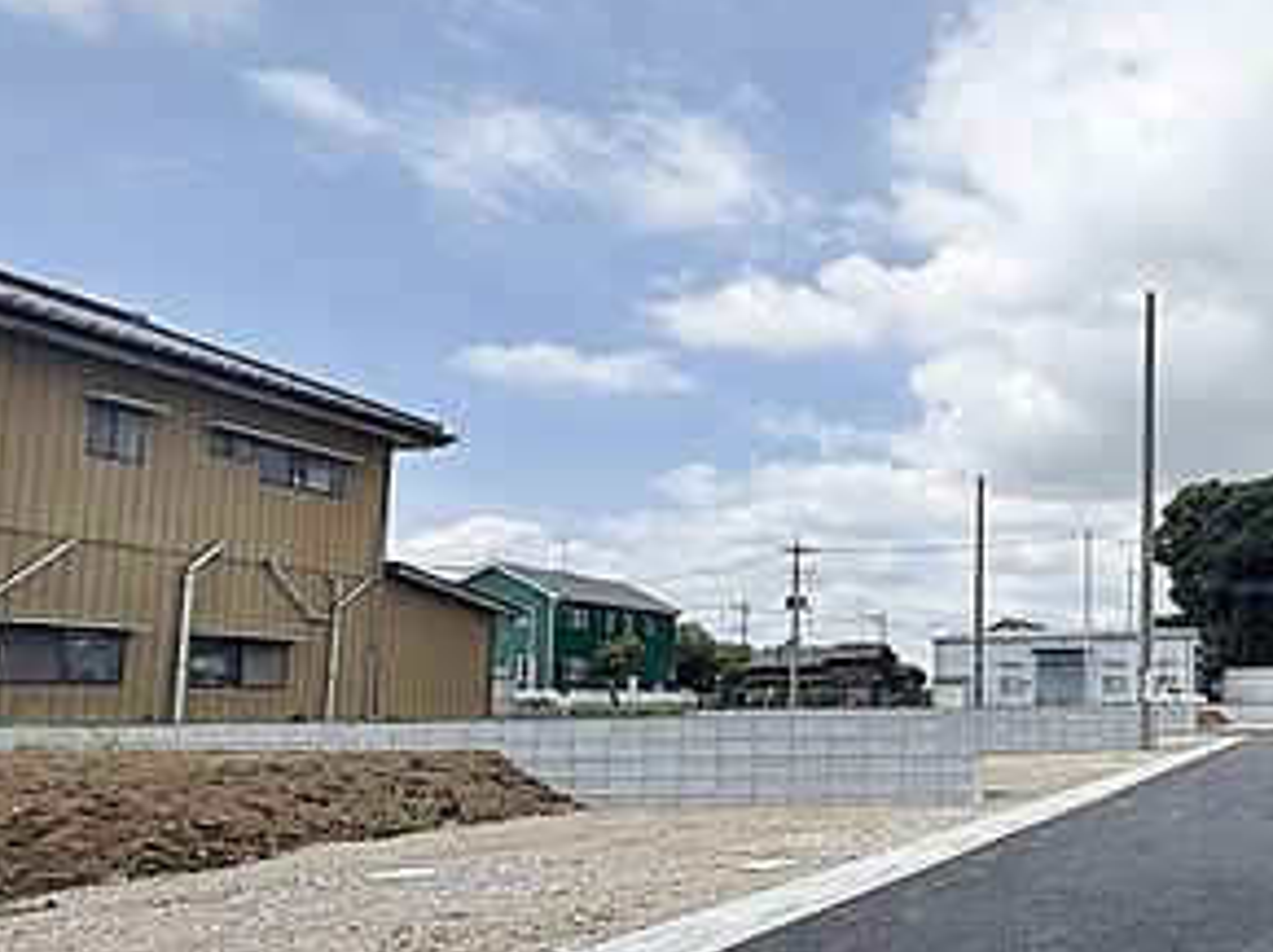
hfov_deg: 49.4
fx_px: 1066
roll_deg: +0.8
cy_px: 614
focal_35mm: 29
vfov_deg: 47.6
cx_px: 1295
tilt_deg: +6.5
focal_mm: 2.22
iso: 50
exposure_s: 1/2494
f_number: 2.2
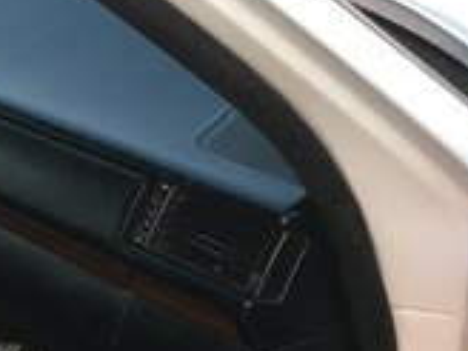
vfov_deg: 12.4
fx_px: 1582
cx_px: -283
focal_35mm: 117
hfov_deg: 15.3
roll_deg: +1.0
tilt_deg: -24.6
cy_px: 390
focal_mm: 4.15
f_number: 2.2
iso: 100
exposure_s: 1/33
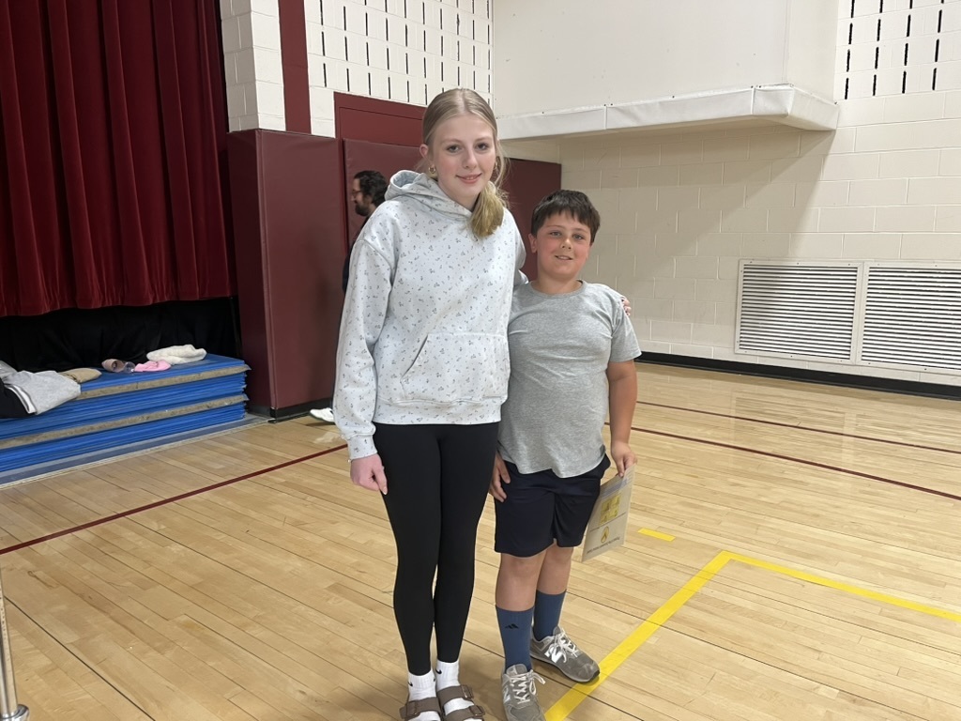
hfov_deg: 67.3
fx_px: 722
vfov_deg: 53.1
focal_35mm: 26
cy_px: 360
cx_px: 480
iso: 125
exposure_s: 1/84
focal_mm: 5.1
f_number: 1.6
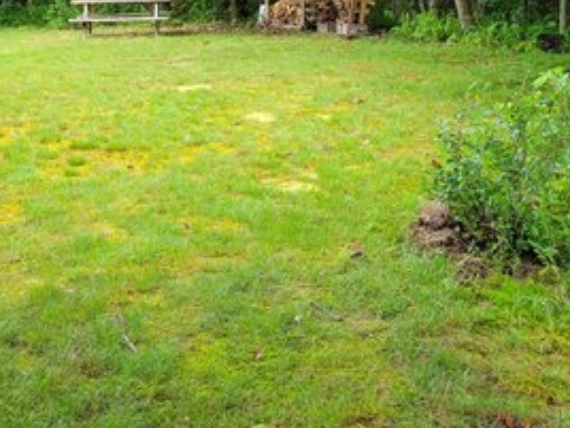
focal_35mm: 62
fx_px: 1021
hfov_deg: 31.2
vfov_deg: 22.3
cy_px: -49
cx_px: 325
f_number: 1.8
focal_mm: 5.4
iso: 100
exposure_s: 1/120
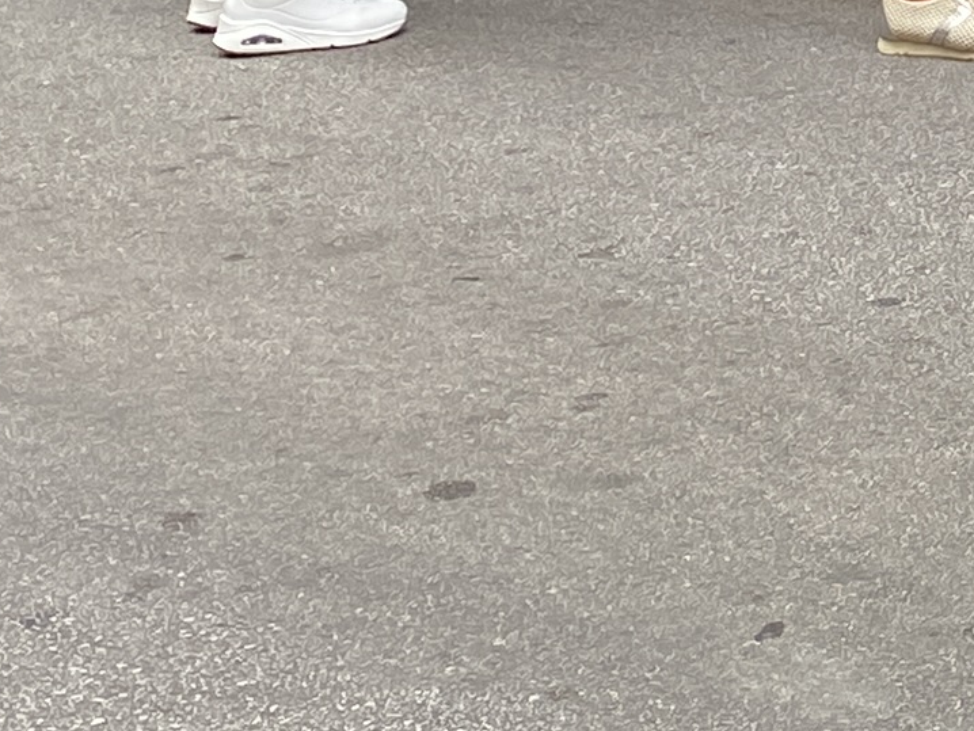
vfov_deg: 9.3
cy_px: -925
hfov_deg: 12.2
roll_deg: +2.6
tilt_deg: -1.8
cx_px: 1868
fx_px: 4109
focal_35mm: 146
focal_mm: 4.25
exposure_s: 1/122
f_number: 1.8
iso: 40
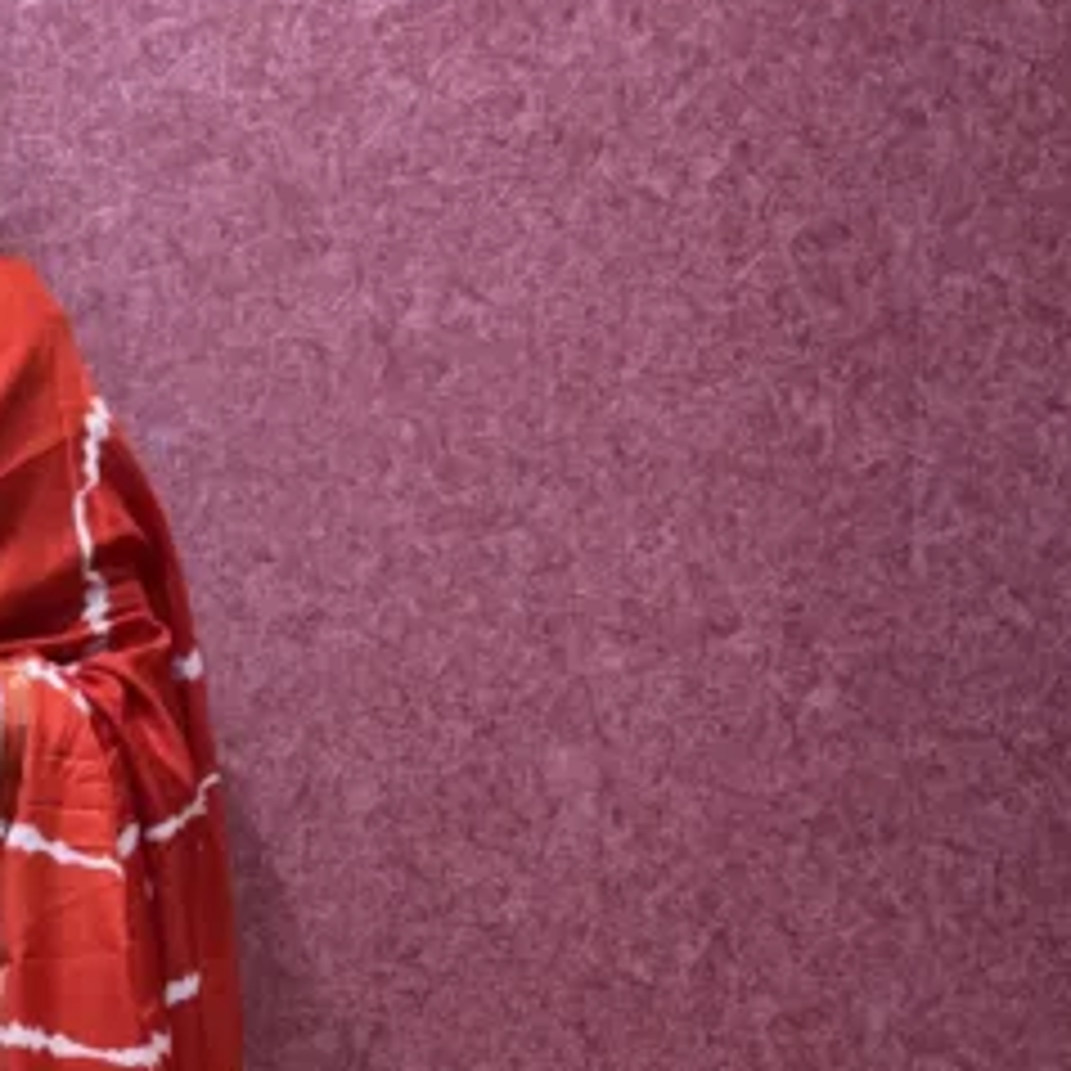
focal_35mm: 87
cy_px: 1276
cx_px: -252
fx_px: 3045
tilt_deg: -7.7
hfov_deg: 18.8
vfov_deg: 18.9
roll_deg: +0.8
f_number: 1.6
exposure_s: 1/100
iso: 50
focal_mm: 5.96
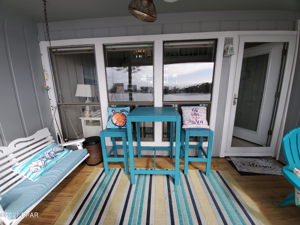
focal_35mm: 13
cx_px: 150
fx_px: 113
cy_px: 112
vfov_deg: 89.9
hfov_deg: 106.2
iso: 50
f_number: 2.2
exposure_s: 1/400
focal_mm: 1.8
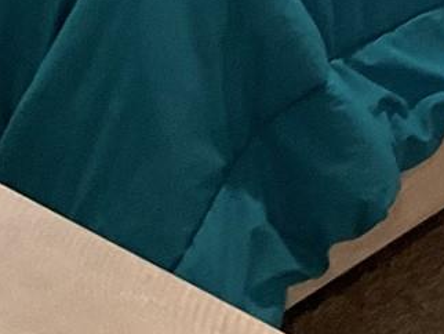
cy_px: -417
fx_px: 1848
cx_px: 638
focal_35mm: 144
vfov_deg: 9.4
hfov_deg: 13.1
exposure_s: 1/60
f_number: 1.8
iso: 200
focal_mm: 3
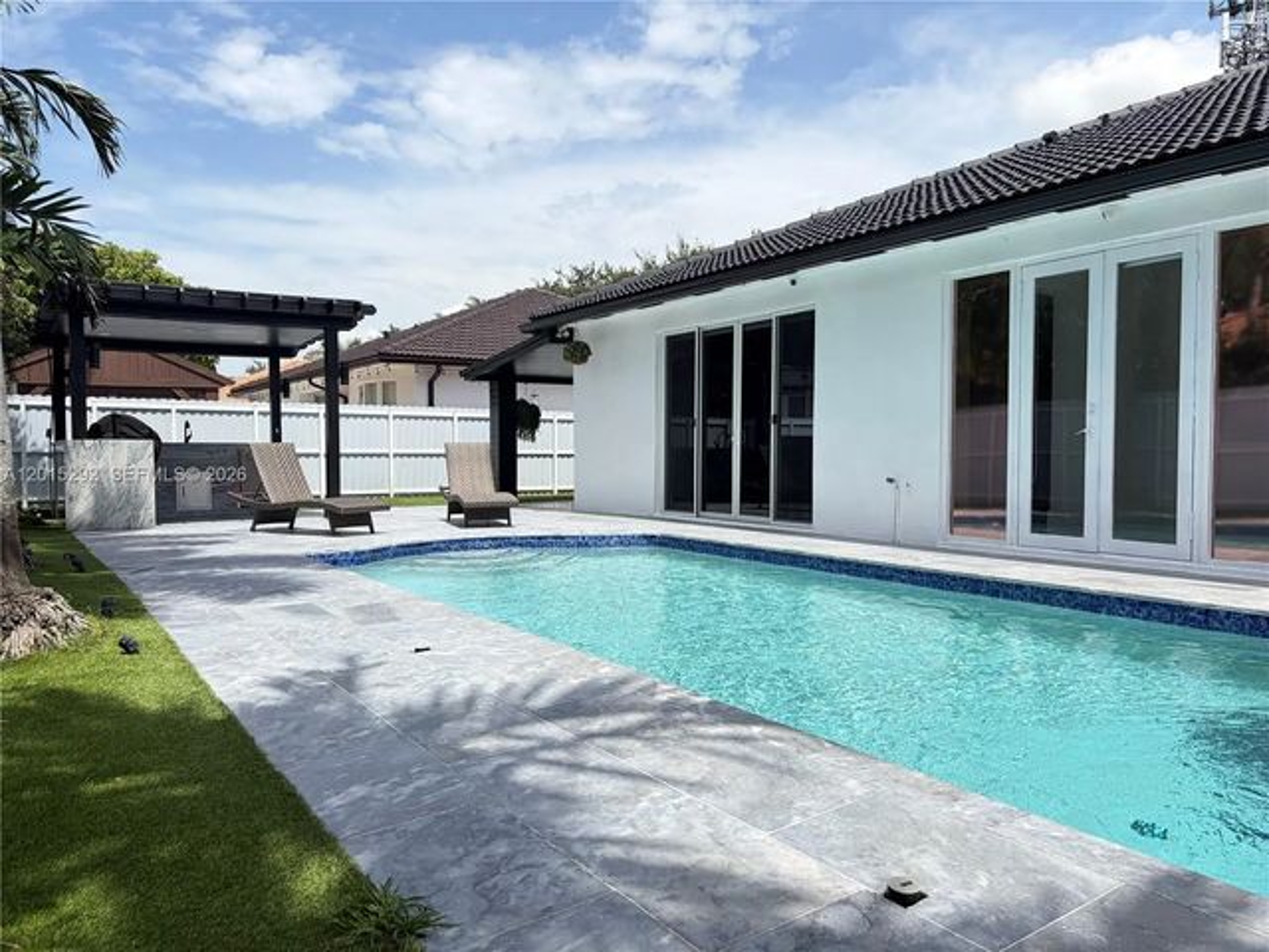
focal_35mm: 26
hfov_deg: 67.3
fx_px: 953
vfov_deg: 53.1
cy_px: 476
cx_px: 634
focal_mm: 5.96
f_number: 1.6
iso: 50
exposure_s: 1/3125
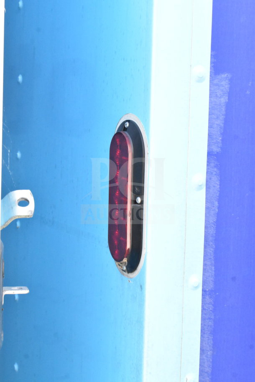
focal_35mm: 63
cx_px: 128
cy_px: 191
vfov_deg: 31.9
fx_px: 669
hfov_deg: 21.6
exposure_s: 1/640
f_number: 13
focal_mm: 42
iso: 6400
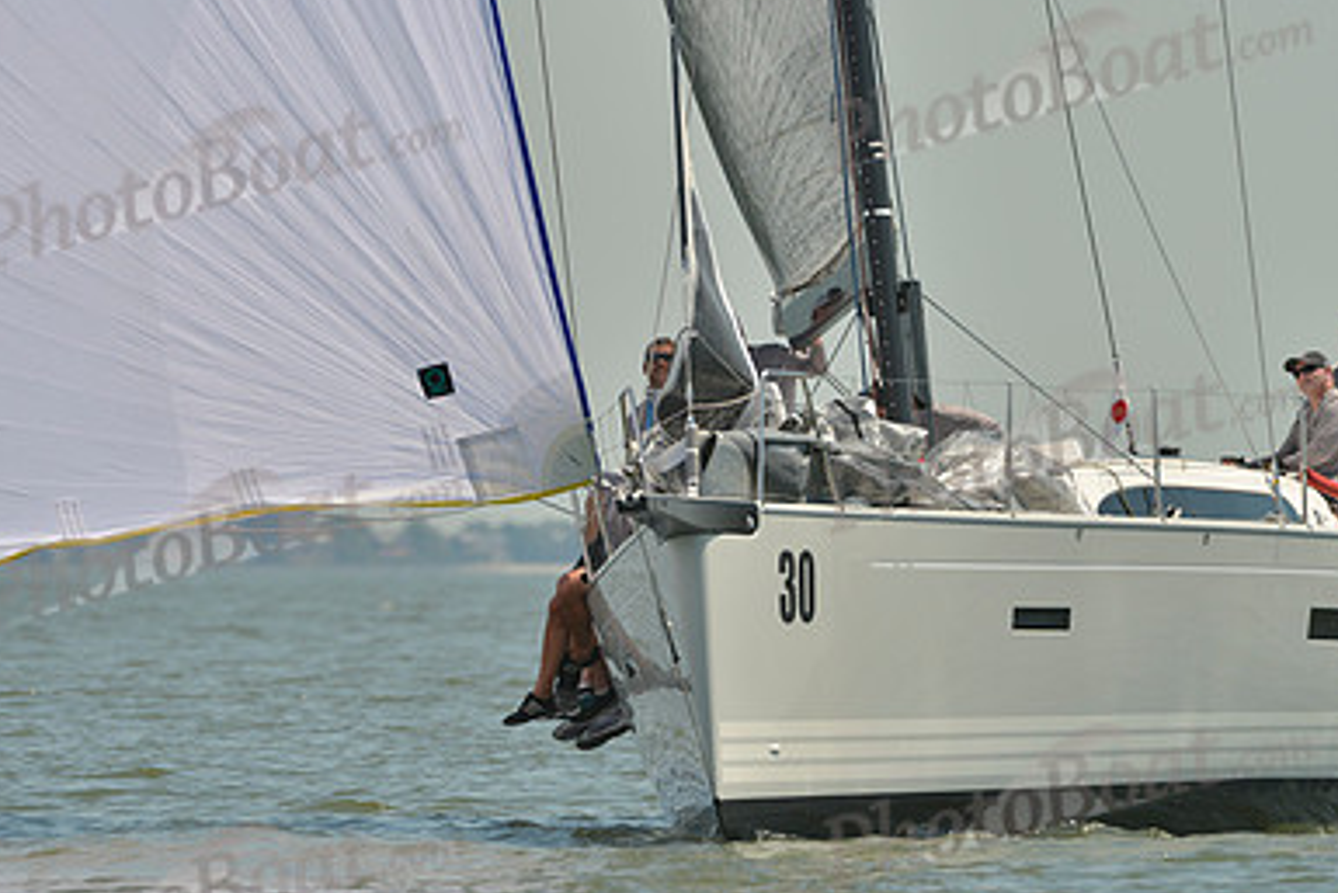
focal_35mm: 603
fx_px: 22419
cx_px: 646
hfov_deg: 3.4
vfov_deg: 2.3
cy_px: 311
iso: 200
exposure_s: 1/1250
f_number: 6.3
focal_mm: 400
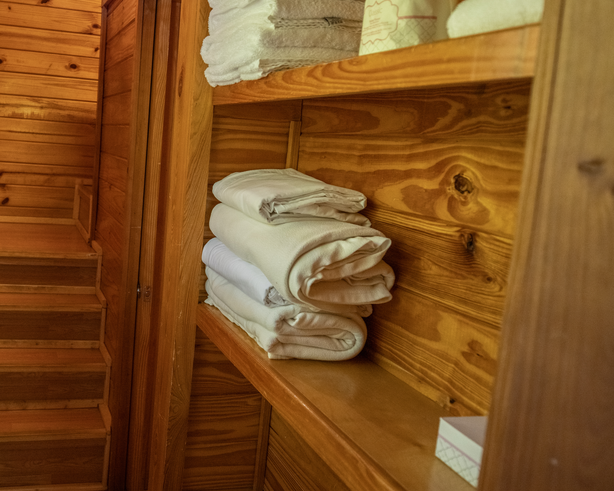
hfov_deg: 54.2
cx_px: 145
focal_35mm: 31
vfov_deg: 46.9
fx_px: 563
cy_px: 206
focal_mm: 16
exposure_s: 1/125
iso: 2000
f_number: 2.8
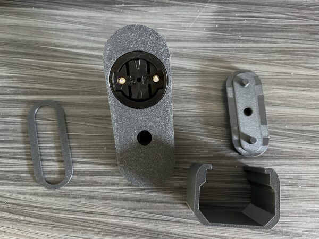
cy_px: 120
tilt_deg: -83.0
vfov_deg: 53.1
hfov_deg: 67.3
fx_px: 240
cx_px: 160
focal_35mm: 26
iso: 640
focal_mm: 5.1
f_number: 1.6
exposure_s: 1/30
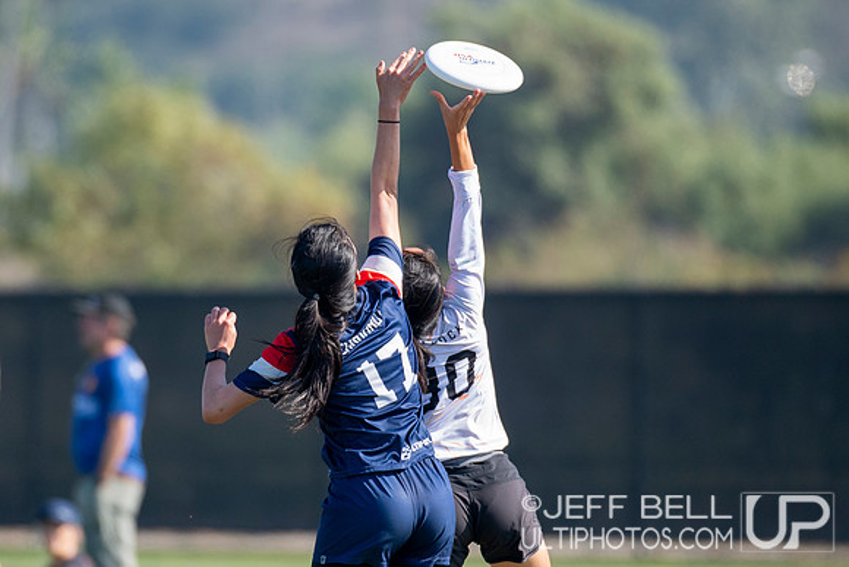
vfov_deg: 2.2
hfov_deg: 3.3
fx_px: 14602
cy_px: 341
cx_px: 317
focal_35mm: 619
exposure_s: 1/2500
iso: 320
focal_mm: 300
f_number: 3.2
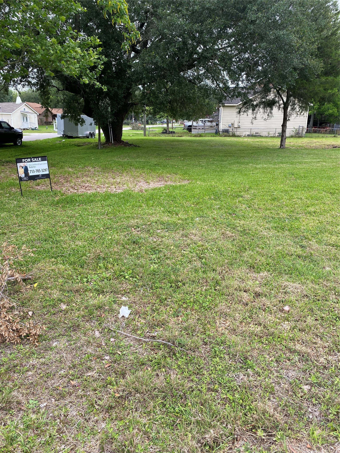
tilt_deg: -17.2
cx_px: 170
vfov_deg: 67.3
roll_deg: -0.4
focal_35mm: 26
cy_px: 226
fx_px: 340
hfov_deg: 53.1
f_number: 1.8
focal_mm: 4.25
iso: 32
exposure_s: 1/270
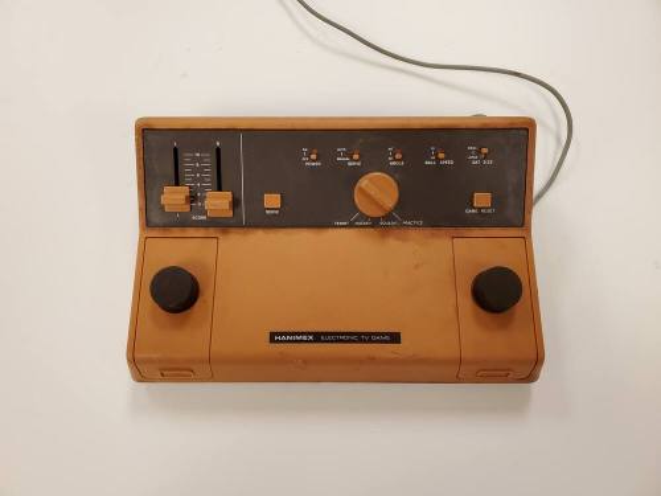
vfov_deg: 53.1
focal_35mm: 26
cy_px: 248
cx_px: 330
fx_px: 496
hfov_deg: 67.3
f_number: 2.4
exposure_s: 1/60
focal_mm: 4.3
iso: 250
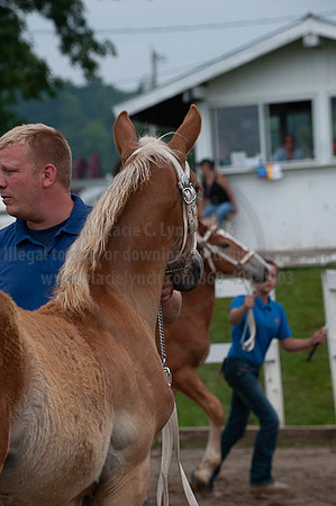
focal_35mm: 180
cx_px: 168
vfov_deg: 11.4
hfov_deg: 7.6
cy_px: 253
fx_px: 2526
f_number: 5.6
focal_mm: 180
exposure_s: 1/1250
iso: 640
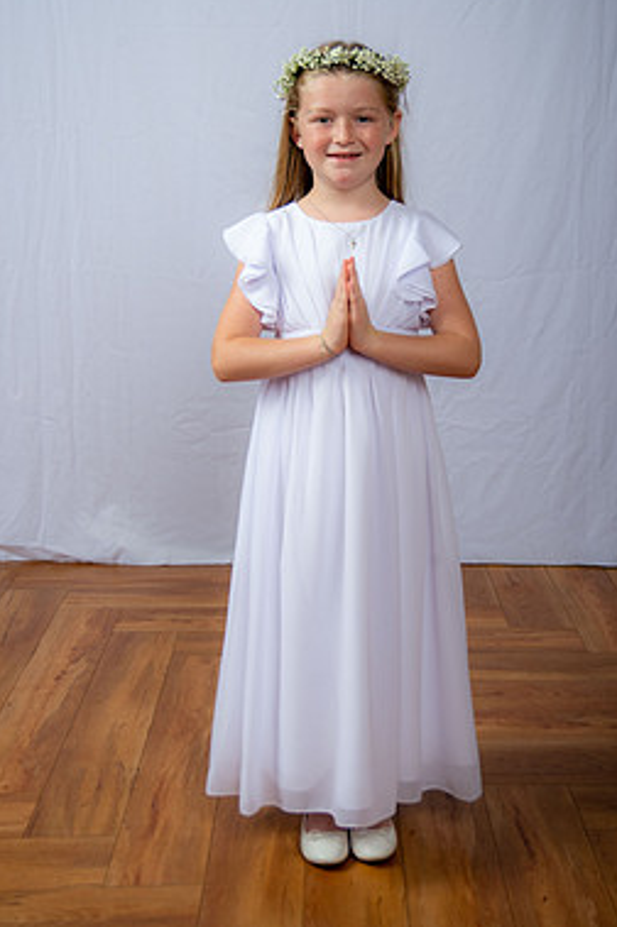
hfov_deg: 23.7
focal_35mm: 57
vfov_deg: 35.0
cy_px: 379
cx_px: 361
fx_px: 1468
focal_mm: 48
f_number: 6.3
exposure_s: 1/200
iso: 250
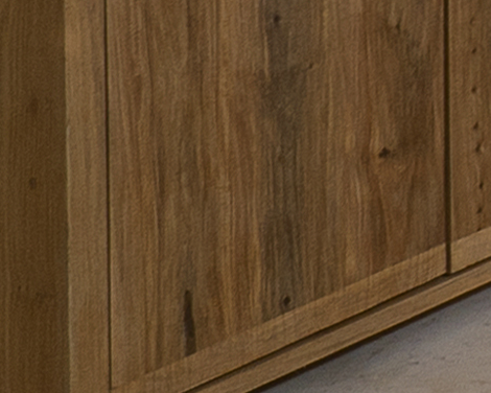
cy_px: -765
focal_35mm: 189
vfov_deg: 7.3
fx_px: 2746
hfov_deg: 8.0
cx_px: 1693
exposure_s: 1/20
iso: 200
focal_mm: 16
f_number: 10
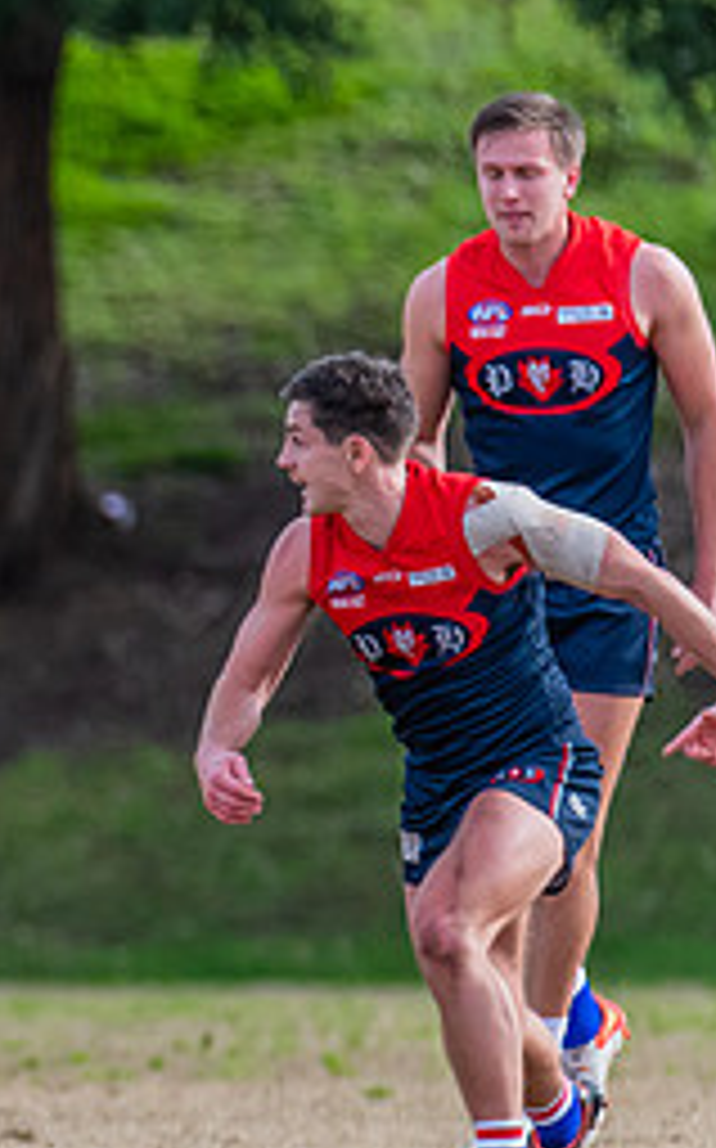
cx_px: -556
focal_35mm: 1567
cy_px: 660
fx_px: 49007
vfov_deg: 1.3
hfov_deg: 0.8
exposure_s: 1/1600
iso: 1000
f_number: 6.3
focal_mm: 500
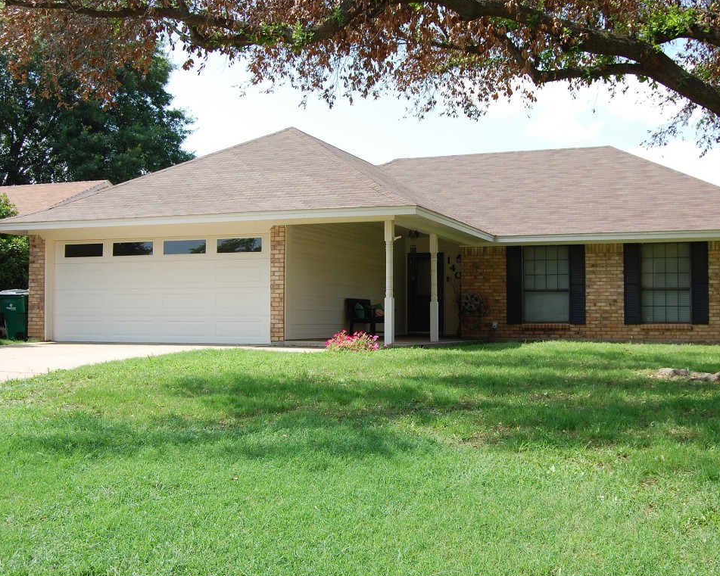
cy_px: 288
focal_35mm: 41
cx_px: 399
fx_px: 874
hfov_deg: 44.7
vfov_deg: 36.5
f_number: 8
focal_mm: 24
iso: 200
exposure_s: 1/250
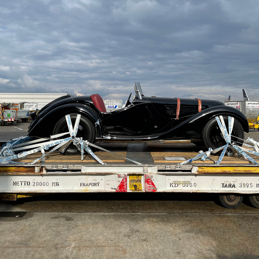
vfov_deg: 51.9
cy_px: 94
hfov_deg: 52.5
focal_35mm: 31
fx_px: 262
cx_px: 128
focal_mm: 4.2
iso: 32
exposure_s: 1/4651
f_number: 1.6
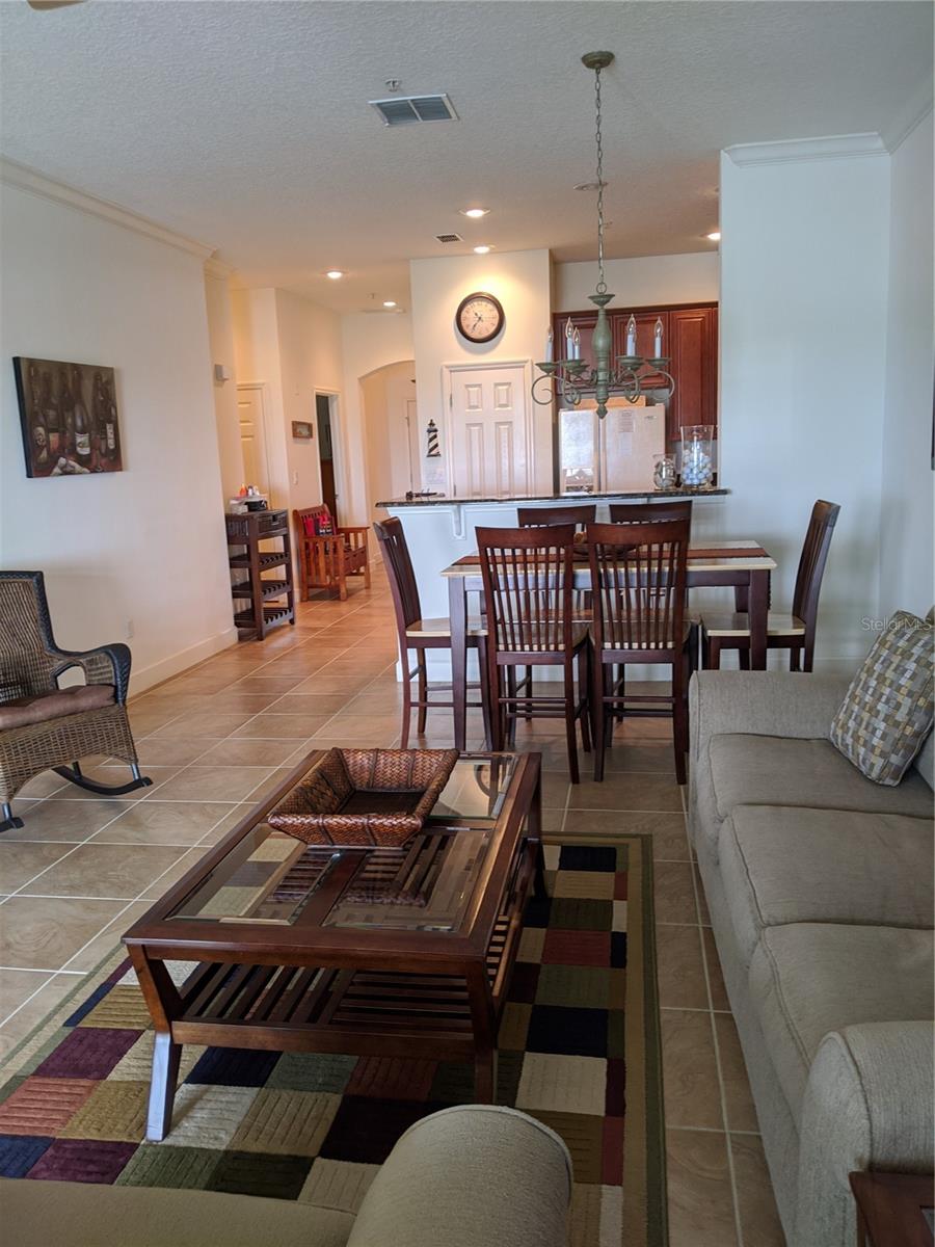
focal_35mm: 27
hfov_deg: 51.4
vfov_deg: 65.3
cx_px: 468
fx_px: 972
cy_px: 624
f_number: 1.8
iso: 62
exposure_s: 1/24
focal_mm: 4.44
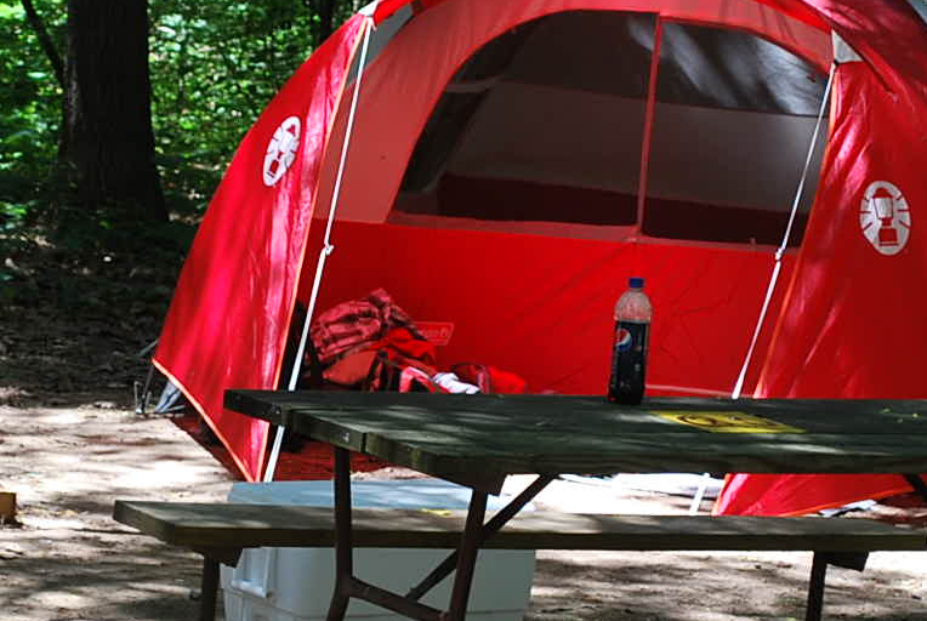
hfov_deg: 10.8
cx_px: 262
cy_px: 287
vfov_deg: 7.3
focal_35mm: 190
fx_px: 4900
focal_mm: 50
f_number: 5.6
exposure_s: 1/125
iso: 200
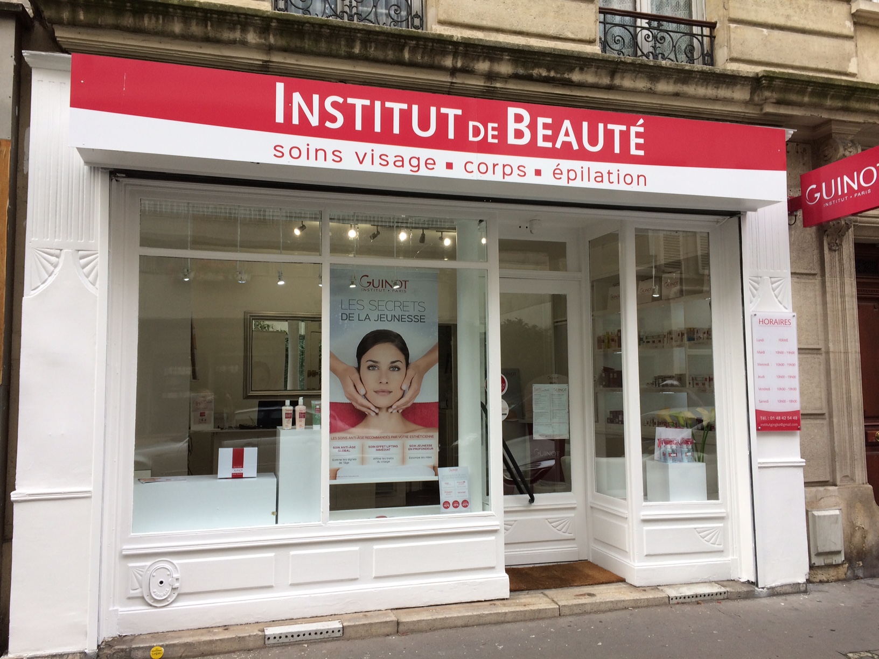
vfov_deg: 48.2
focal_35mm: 29
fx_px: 736
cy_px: 330
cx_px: 440
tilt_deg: +2.9
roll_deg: +1.1
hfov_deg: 61.7
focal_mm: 4.15
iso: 32
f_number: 2.2
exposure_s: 1/112
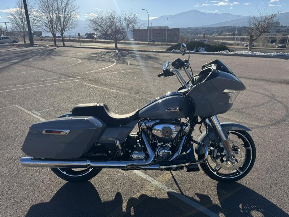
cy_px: 108
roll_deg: +0.6
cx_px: 144
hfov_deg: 71.6
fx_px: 200
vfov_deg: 56.8
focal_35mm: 24
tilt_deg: -19.5
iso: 80
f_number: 1.78
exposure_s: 1/3247
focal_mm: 6.76
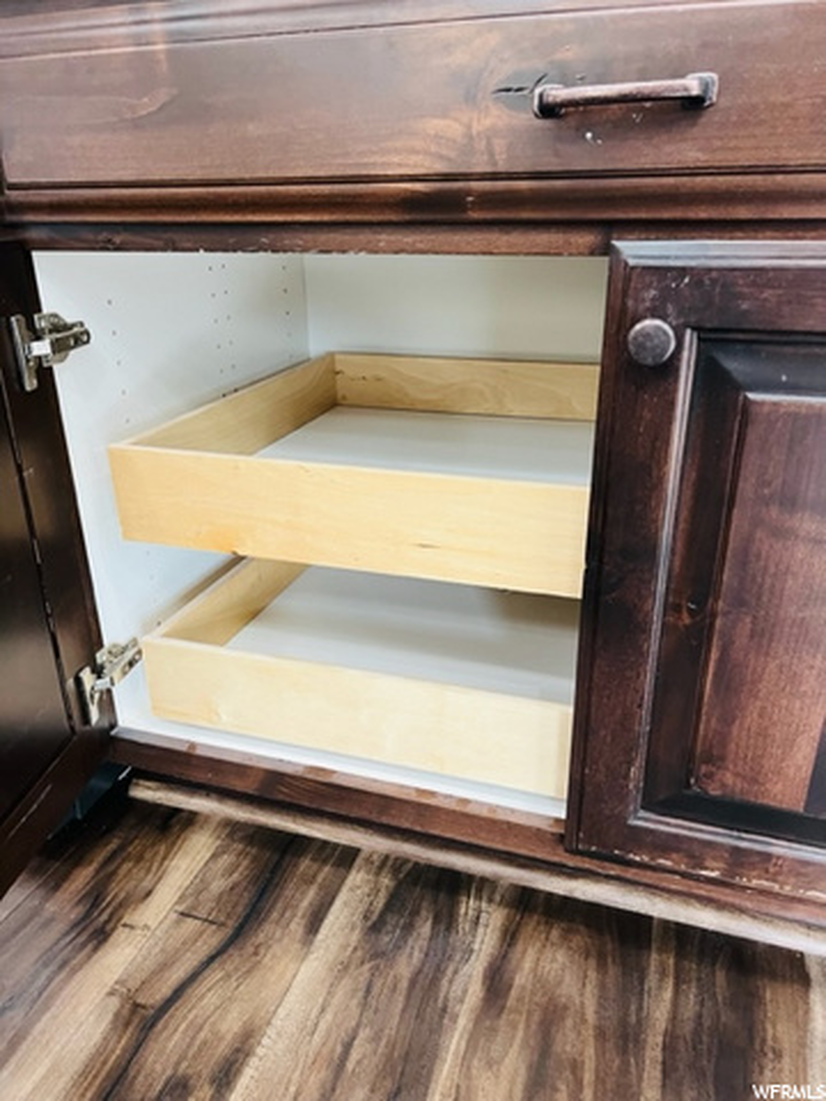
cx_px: 413
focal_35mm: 26
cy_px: 550
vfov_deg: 67.3
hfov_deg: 53.1
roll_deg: +0.8
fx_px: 827
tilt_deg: -23.2
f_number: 1.5
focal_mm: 5.7
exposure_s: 1/60
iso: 200
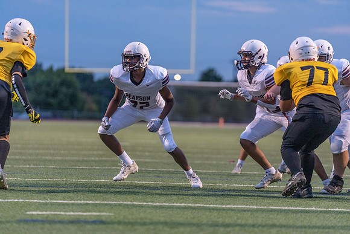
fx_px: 1945
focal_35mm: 200
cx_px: 175
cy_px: 117
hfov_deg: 10.3
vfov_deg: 6.9
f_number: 2.8
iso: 4000
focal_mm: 200
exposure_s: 1/1250
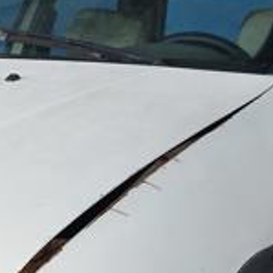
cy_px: 282
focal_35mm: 99
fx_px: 883
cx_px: -22
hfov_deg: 17.0
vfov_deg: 17.1
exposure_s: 1/60
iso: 80
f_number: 1.8
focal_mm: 3.98
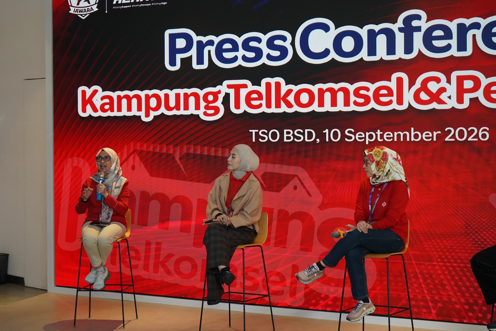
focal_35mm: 70
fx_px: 964
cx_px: 248
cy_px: 166
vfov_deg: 19.4
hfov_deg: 28.9
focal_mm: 70
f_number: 5.6
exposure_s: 1/160
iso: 4000
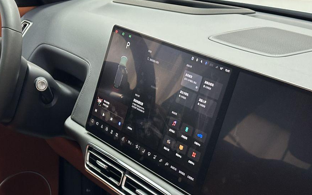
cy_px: 143
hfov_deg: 24.3
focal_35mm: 84
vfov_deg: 15.5
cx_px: 73
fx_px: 714
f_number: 1.78
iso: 320
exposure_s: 1/33
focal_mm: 6.86
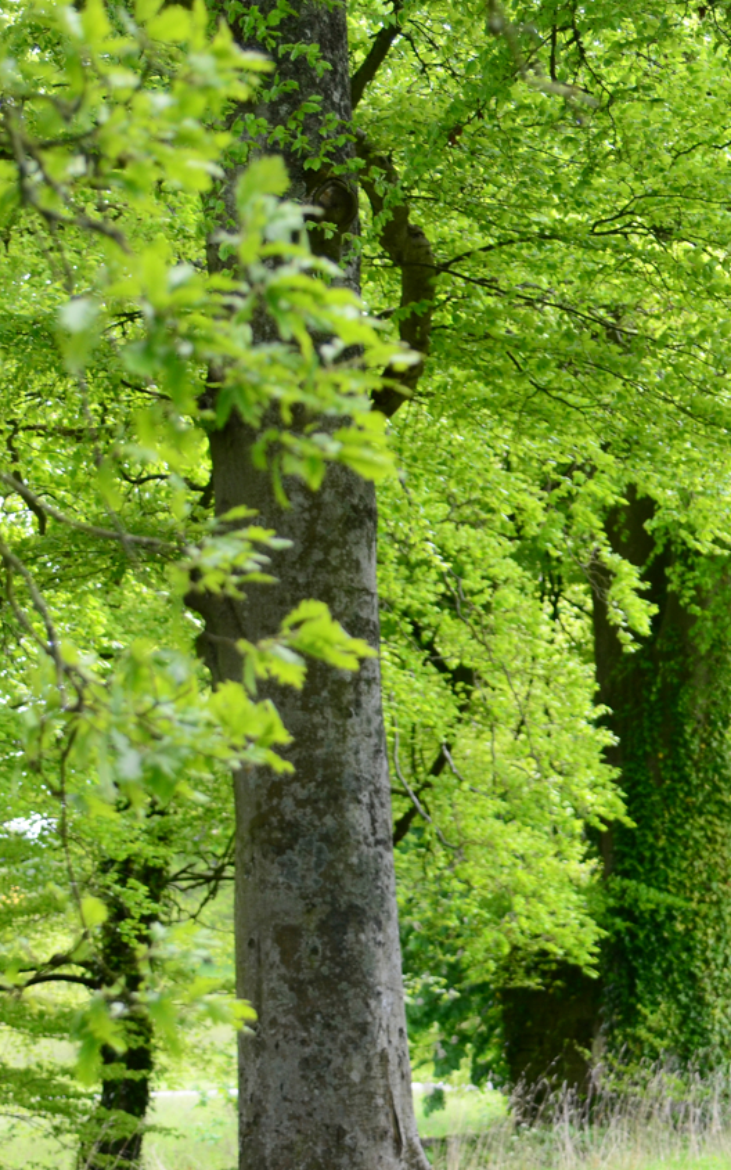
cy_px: 584
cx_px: 756
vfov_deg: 9.1
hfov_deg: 5.7
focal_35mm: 231
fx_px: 7364
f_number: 7.1
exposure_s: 1/160
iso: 400
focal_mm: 100
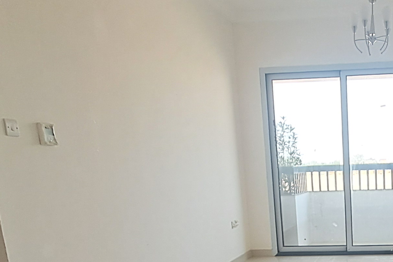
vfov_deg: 27.5
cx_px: 353
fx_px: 491
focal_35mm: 45
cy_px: 283
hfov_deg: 40.3
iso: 50
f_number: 2.2
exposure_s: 1/60
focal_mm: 1.64
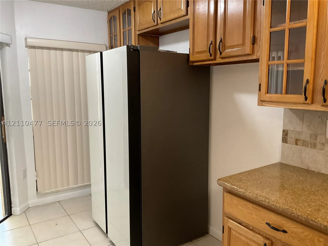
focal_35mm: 29
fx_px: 275
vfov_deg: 48.2
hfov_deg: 61.7
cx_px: 164
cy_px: 123
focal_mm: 3
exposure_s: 1/60
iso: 200
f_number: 1.8
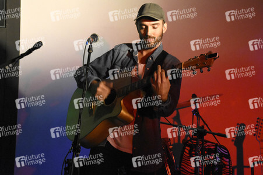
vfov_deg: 16.2
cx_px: 132
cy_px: 88
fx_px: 613
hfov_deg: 24.2
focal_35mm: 84
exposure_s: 1/100
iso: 6400
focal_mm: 56
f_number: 6.3
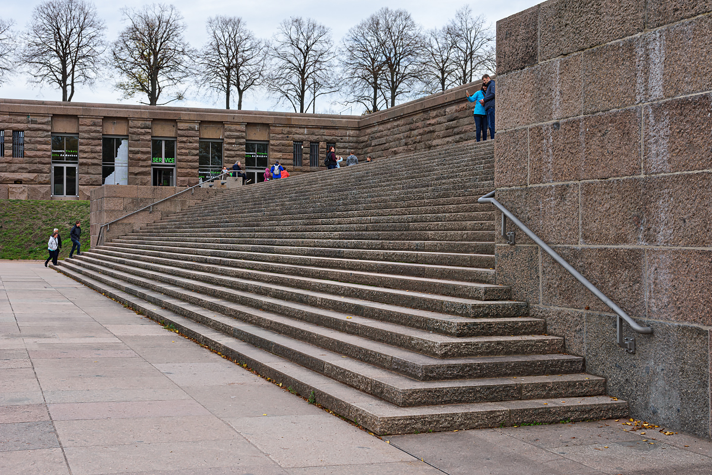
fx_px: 920
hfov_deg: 42.3
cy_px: 238
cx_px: 356
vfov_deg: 28.9
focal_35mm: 46
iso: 140
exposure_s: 1/200
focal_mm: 31
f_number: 8
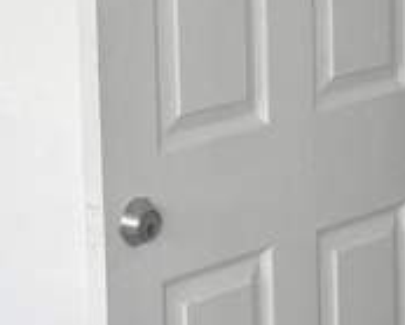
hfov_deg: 12.3
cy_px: 19
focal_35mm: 156
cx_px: 166
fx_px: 1873
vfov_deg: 9.9
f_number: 1.6
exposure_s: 1/181
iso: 32
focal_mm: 4.2
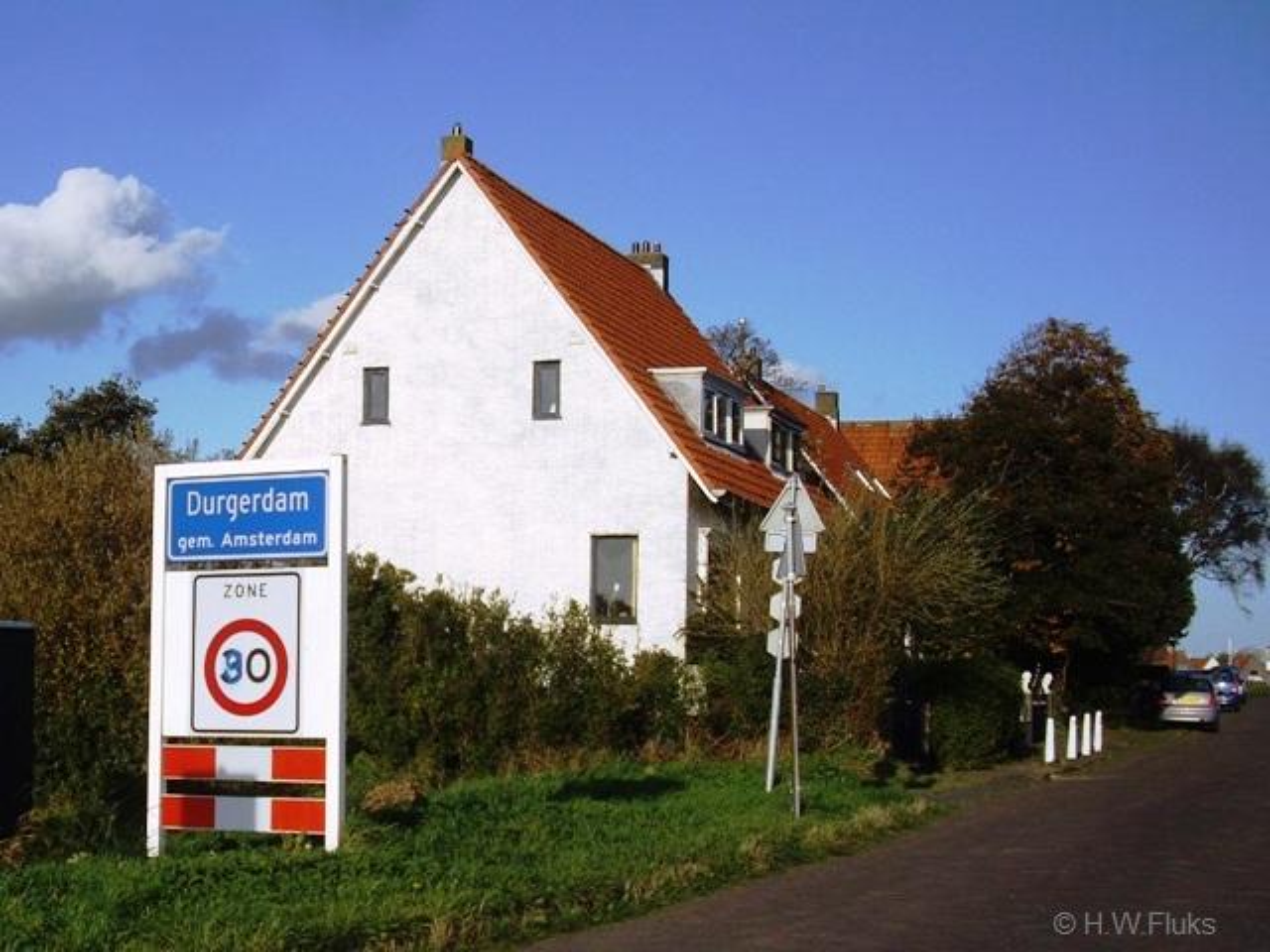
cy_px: 476
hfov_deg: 49.0
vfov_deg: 37.7
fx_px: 1394
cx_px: 635
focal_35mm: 38
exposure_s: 1/250
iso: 64
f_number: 8
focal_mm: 7.9
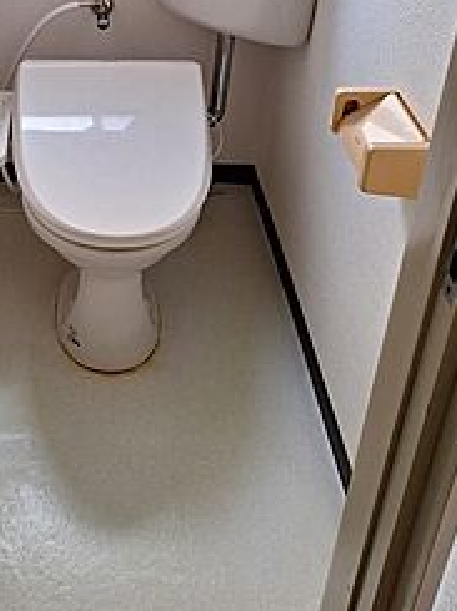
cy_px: 65
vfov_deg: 39.2
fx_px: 794
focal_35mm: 45
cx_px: 84
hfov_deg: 31.2
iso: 64
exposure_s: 1/100
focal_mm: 5.54
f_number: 1.8
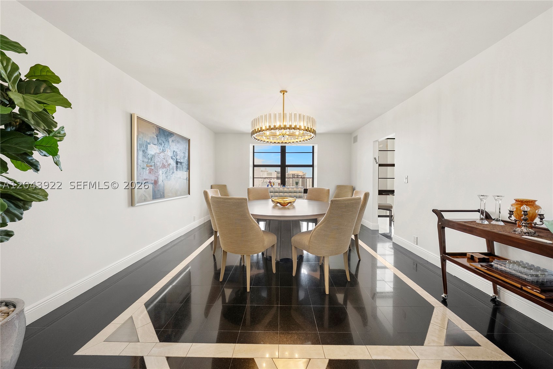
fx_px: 184
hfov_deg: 112.6
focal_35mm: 12
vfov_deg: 90.1
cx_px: 276
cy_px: 184
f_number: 8
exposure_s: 1/20
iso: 640
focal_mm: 12
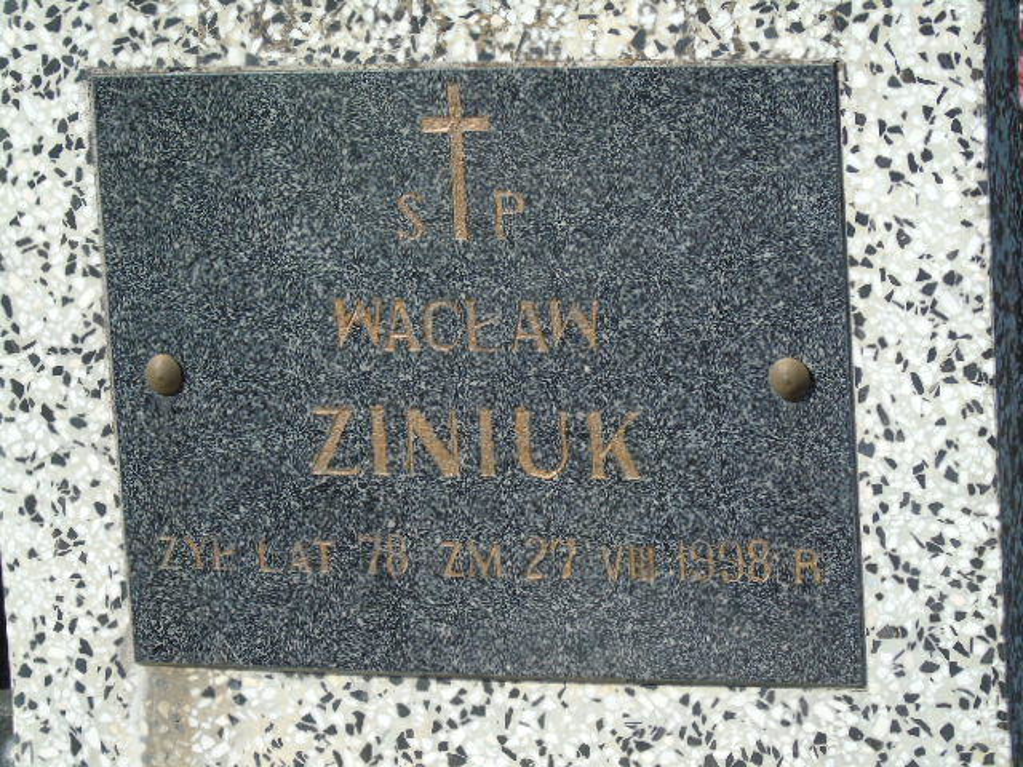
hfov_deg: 12.2
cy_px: 384
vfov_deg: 9.2
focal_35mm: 162
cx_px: 512
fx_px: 4788
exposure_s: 1/400
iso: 80
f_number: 4.9
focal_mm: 29
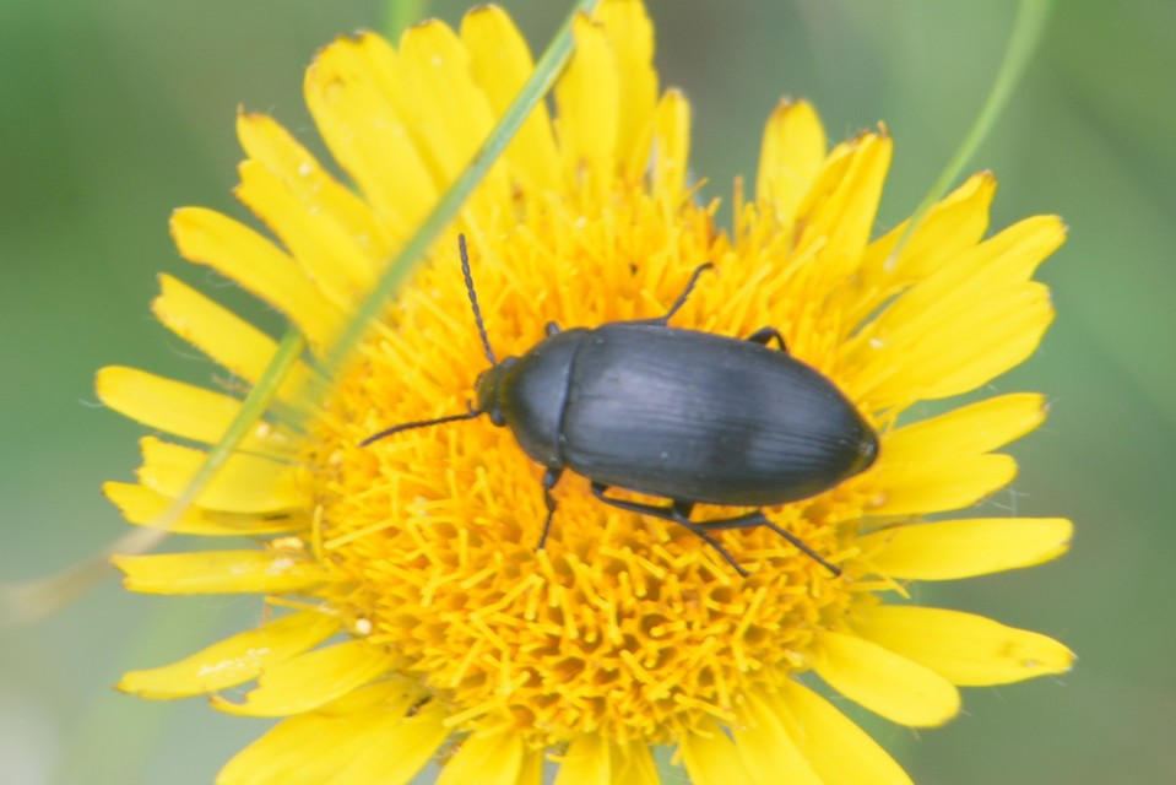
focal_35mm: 330
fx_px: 10783
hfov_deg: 6.2
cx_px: 588
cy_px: 392
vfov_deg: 4.2
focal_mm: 220
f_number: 8
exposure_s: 1/125
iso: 400
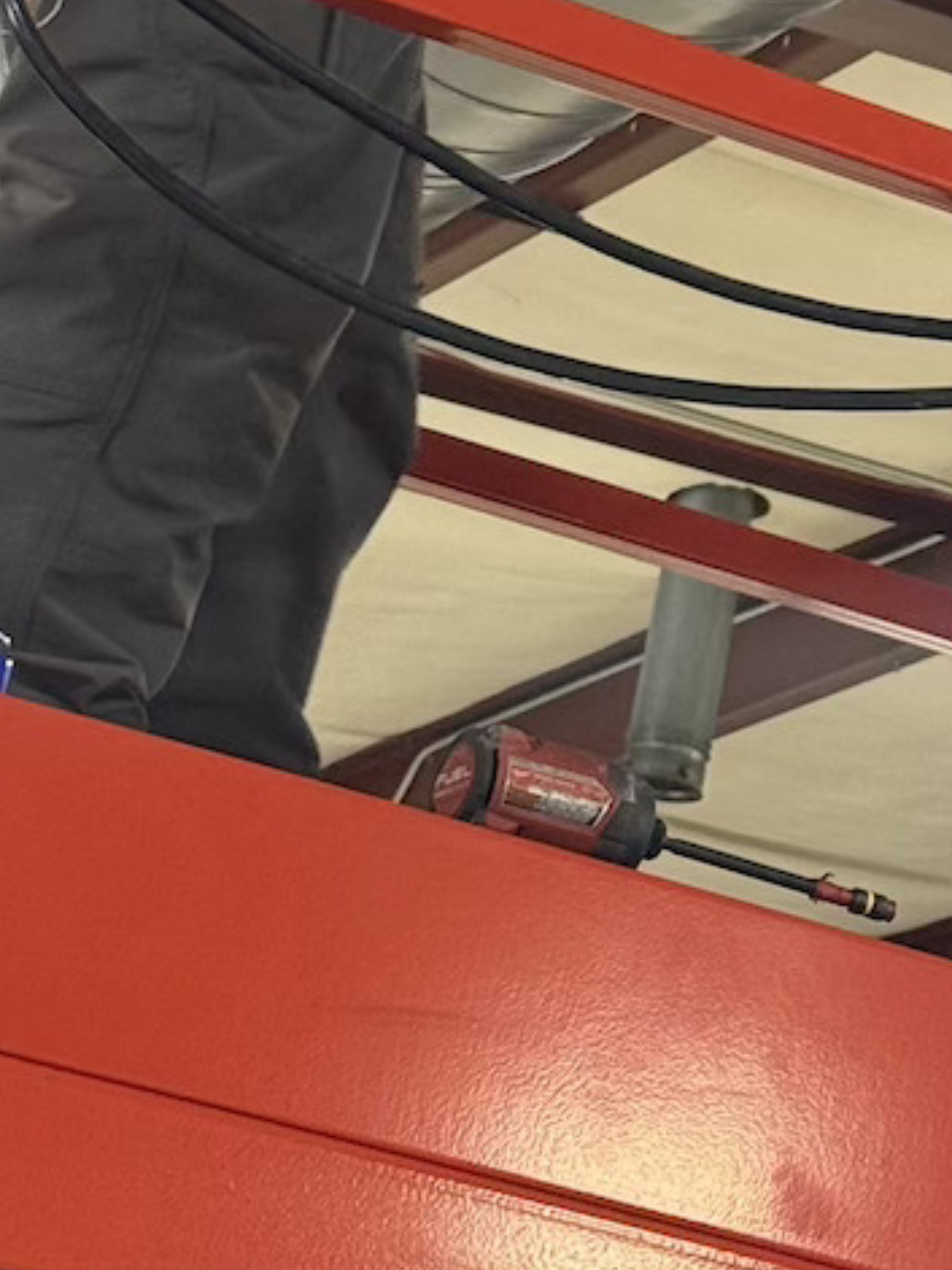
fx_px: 5980
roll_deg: -8.2
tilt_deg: +27.3
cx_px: 1187
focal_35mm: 163
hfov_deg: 9.0
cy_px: -386
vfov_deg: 11.8
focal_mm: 6.76
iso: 200
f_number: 1.78
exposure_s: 1/60
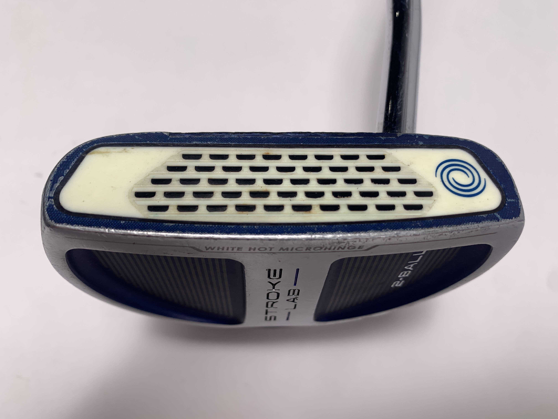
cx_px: 279
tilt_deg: -69.2
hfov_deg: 67.3
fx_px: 419
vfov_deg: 53.1
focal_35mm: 26
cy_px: 210
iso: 25
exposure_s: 1/243
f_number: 1.8
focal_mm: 4.25
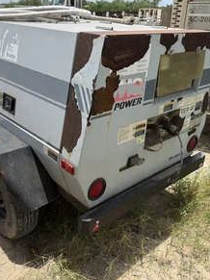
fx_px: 267
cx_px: 94
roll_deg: -0.7
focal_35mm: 33
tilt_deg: -24.3
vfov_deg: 55.4
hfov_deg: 42.9
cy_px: 138
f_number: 1.78
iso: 80
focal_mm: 6.76
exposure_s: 1/5319
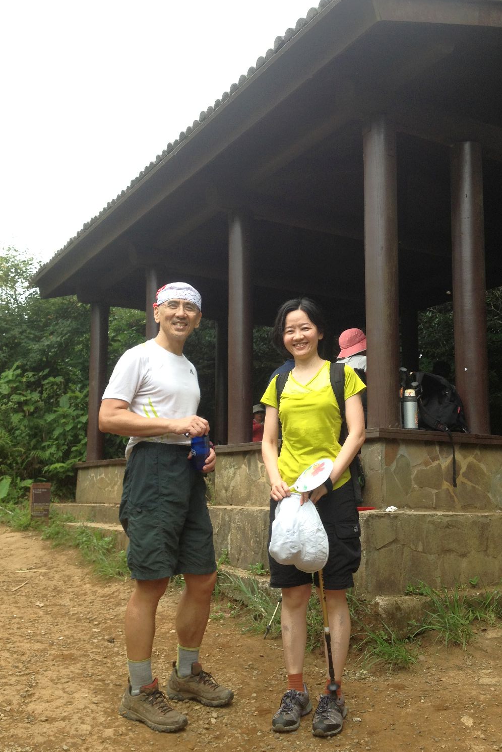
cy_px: 381
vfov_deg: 49.5
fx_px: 815
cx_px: 278
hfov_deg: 34.2
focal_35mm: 39
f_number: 2.4
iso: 50
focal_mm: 4.28
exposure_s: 1/262
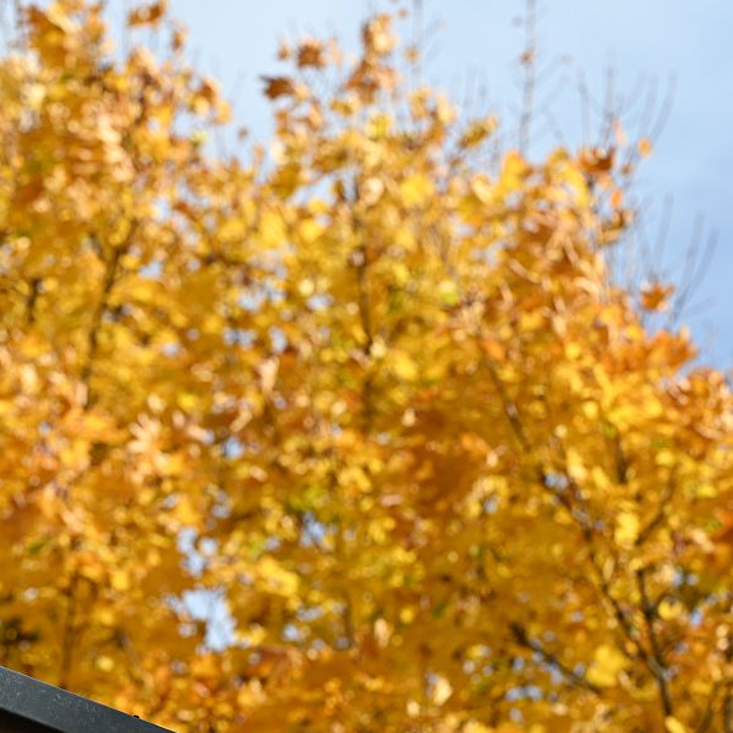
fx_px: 4336
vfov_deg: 9.7
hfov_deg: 9.6
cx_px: 145
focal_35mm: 181
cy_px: 472
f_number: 6.3
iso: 100
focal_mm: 105
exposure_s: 1/320
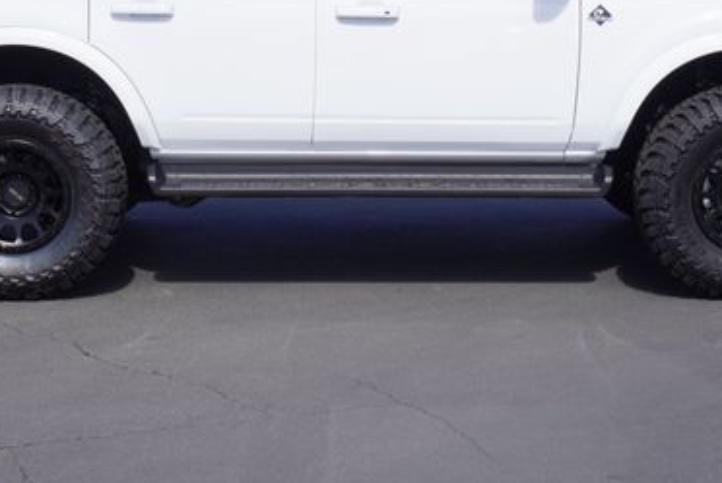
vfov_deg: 14.7
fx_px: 1867
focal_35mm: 93
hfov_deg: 21.9
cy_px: 93
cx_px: 345
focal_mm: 36
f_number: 11
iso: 100
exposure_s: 1/125
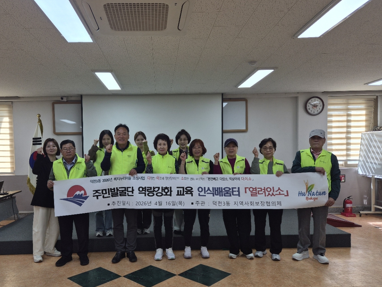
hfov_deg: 65.0
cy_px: 162
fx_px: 298
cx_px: 163
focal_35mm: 27
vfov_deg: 51.2
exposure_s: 1/155
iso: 25
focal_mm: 5.4
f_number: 1.8
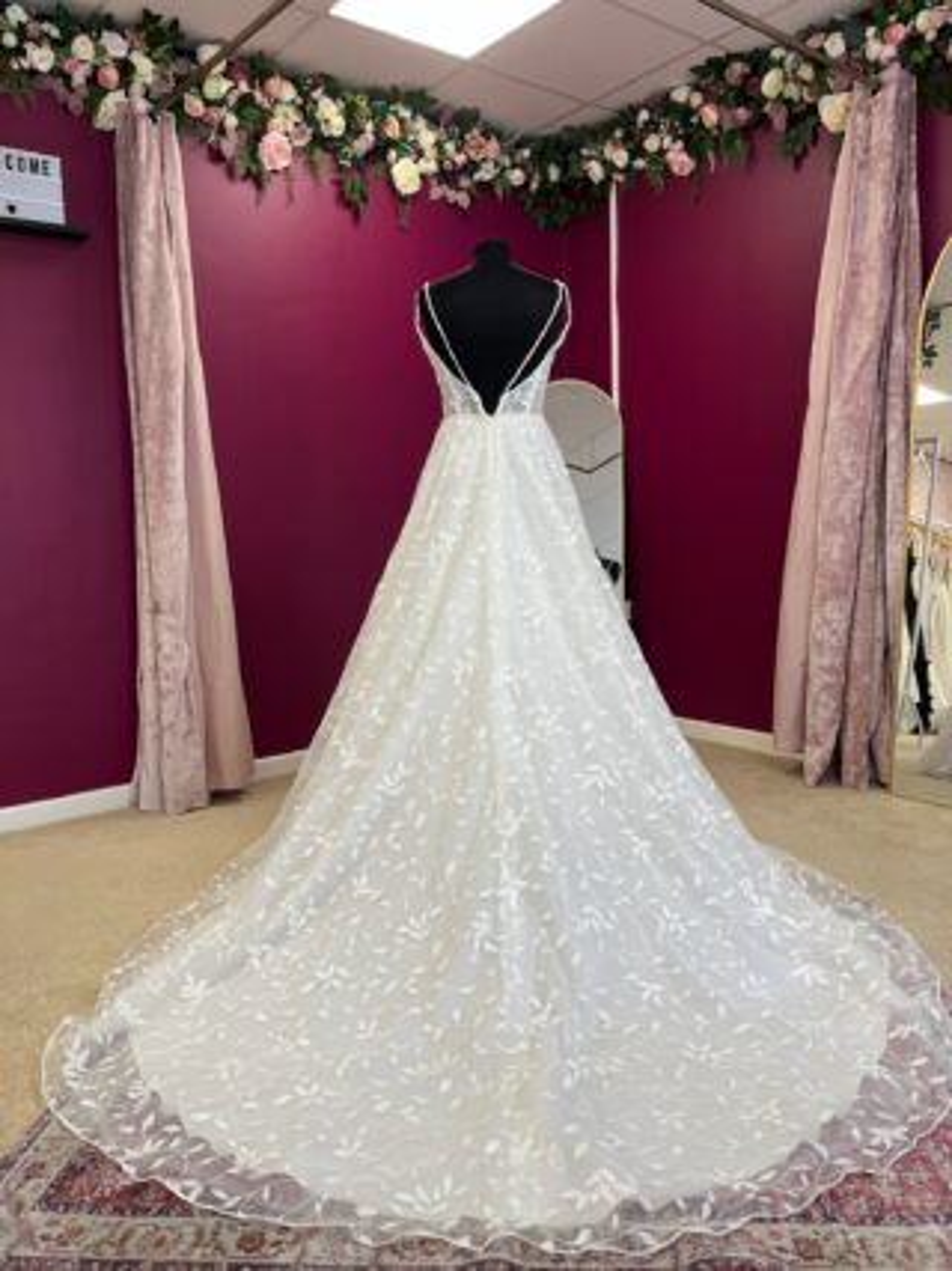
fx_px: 954
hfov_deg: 53.0
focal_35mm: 26
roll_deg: +2.3
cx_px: 476
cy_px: 636
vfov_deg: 67.3
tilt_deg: -7.4
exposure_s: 1/100
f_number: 1.6
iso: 64
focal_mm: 5.1
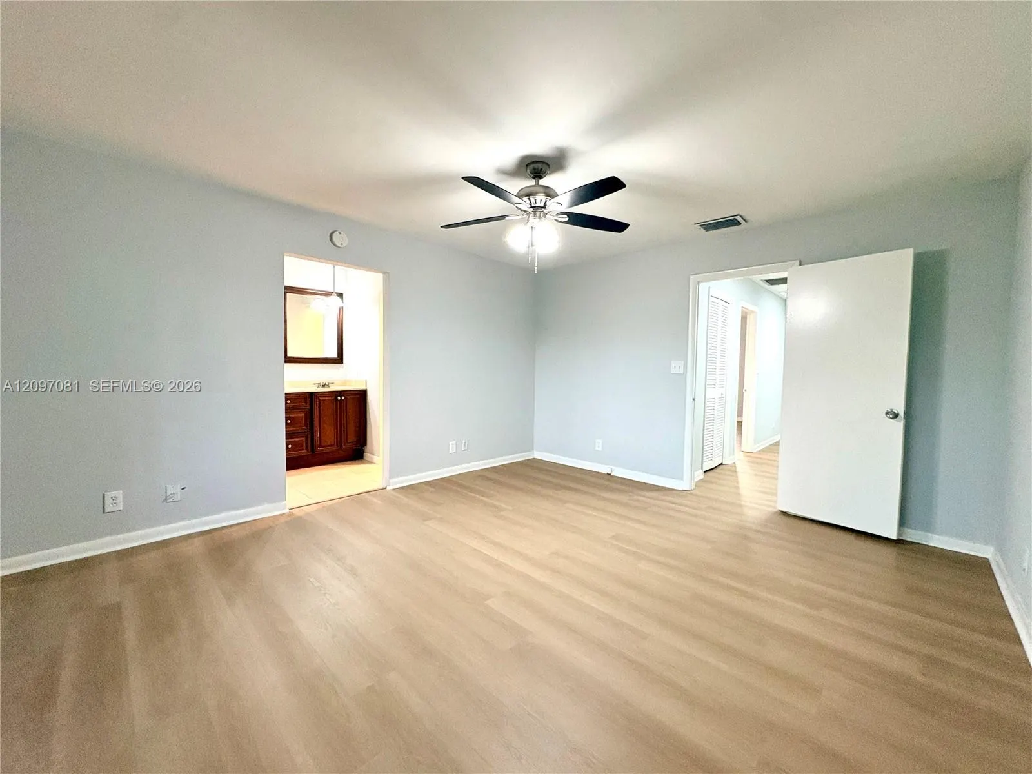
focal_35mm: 14
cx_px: 516
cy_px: 387
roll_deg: -0.4
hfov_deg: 102.1
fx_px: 417
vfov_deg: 85.7
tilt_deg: -2.4
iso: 400
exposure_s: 1/120
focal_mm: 2.22
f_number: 2.2
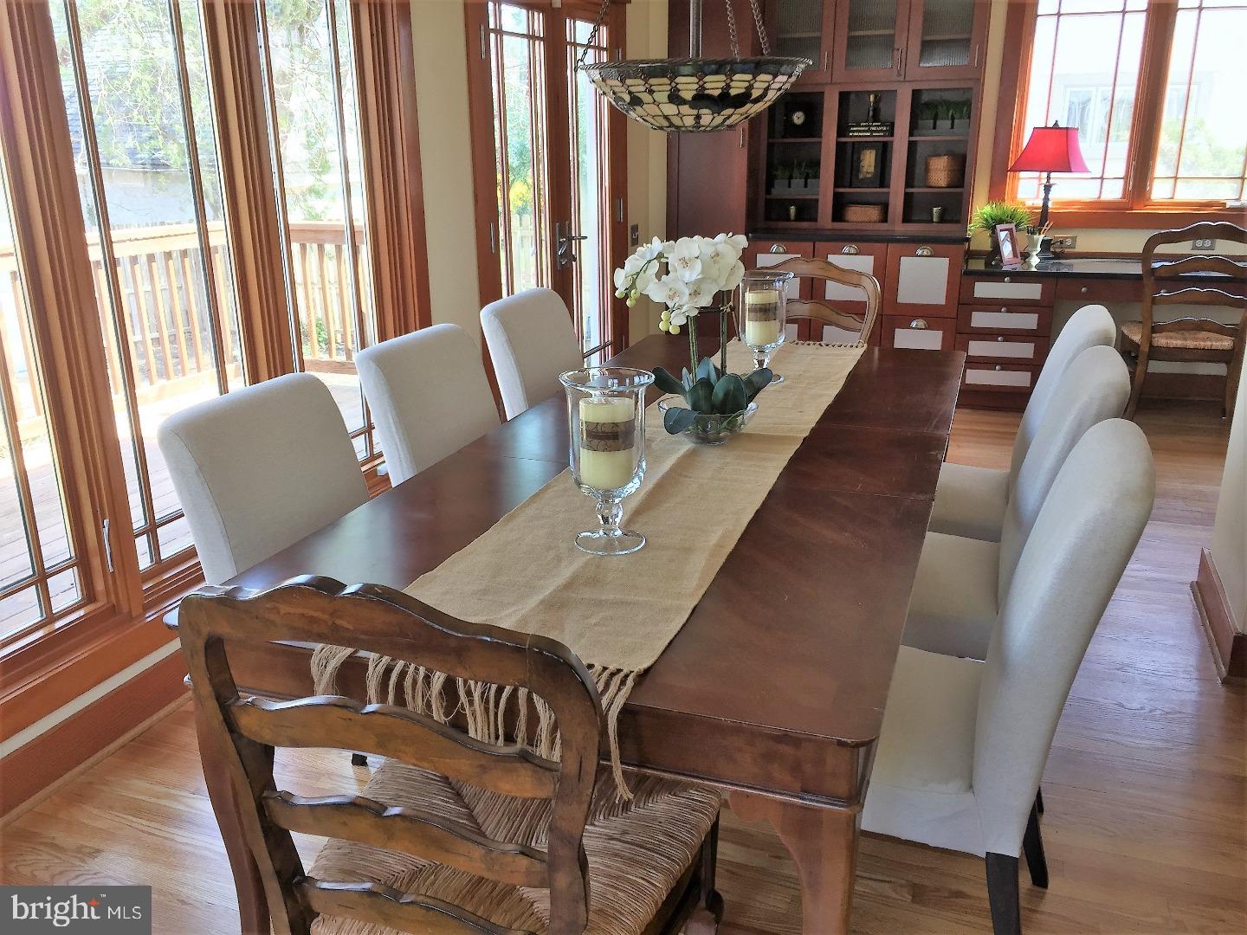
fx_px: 1045
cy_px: 468
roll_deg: +1.8
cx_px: 624
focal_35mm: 29
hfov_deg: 61.7
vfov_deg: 48.2
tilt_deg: -16.9
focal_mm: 4.15
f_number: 2.2
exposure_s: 1/40
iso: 32
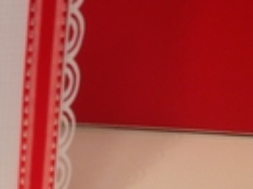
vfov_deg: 12.2
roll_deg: -1.0
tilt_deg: -19.9
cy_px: 45
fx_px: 883
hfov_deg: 15.4
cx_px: -95
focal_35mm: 121
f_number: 2.4
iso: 50
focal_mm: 4.28
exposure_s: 1/17
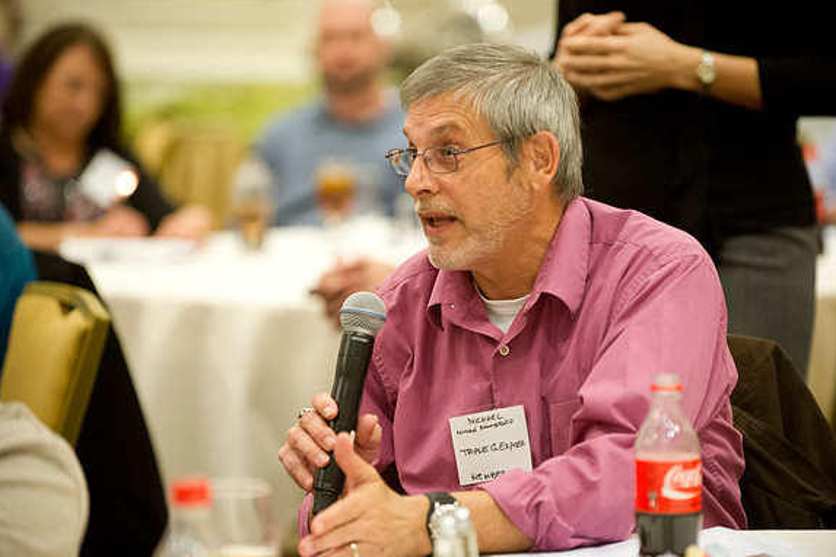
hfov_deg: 12.7
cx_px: 422
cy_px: 278
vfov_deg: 8.5
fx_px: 3762
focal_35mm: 162
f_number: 2.8
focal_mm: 160
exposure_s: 1/60
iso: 3200
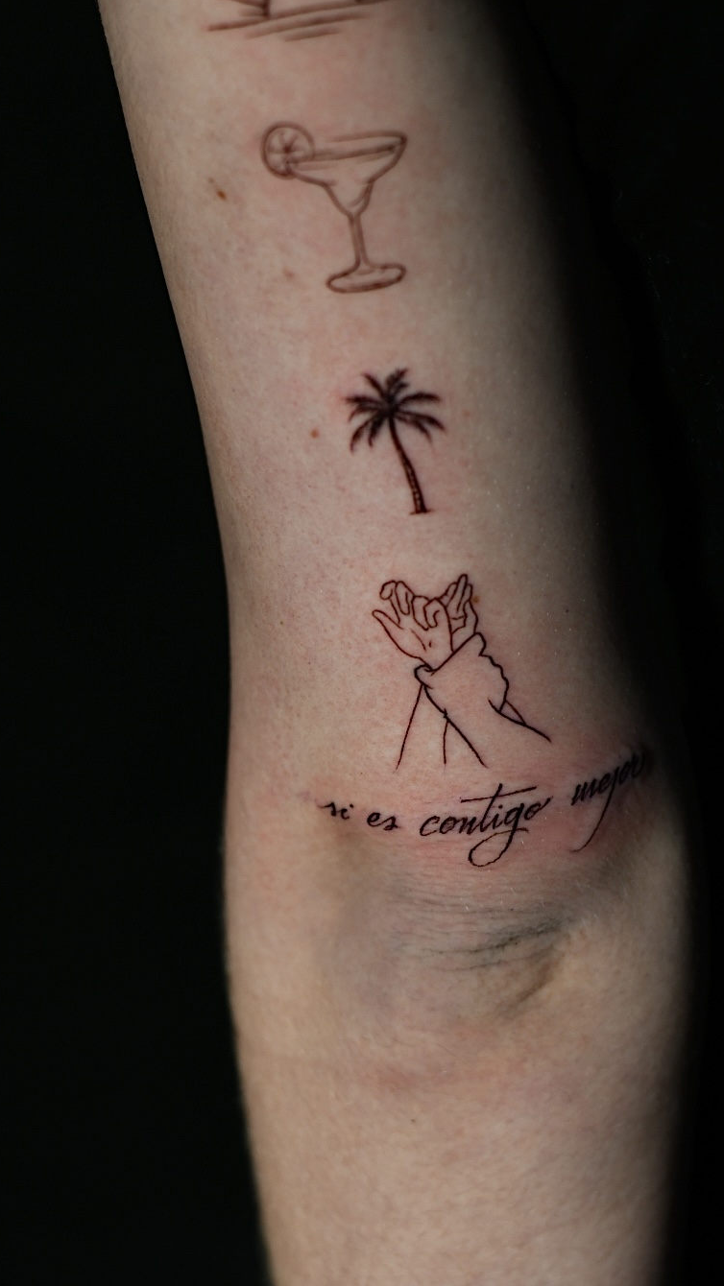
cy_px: 560
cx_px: 427
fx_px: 3241
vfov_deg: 22.4
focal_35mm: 95
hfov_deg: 12.7
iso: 400
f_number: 3.2
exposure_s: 1/30
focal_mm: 50
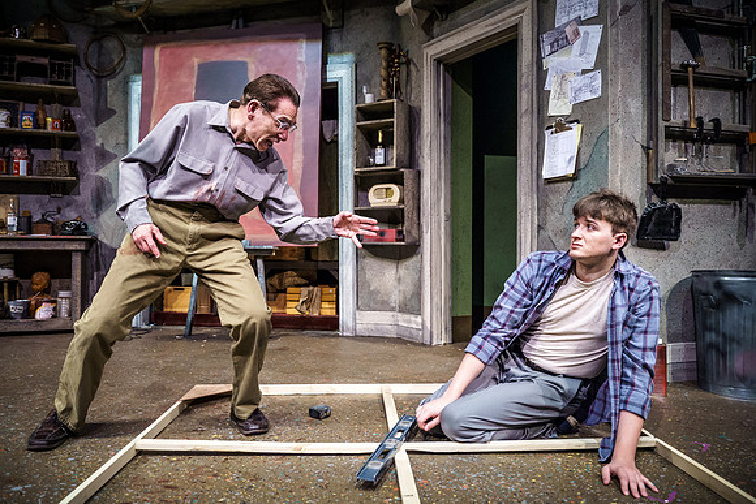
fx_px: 576
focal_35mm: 27
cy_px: 241
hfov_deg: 66.5
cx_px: 365
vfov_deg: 47.3
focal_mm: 25.4
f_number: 2.8
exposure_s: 1/320
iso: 3200
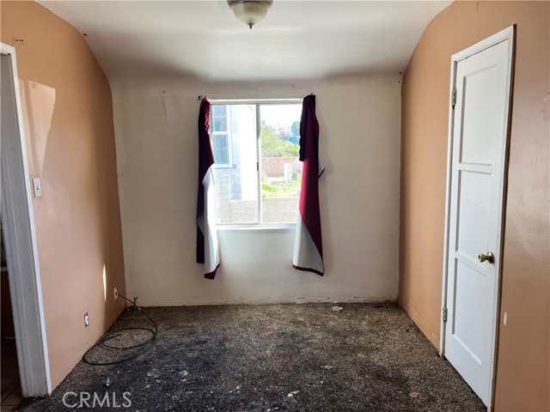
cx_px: 275
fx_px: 413
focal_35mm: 26
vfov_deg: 53.1
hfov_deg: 67.3
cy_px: 206
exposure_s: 1/142
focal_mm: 5.7
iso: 32
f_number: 1.5
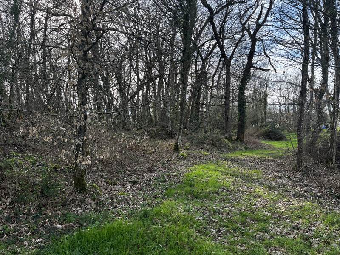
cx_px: 170
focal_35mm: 26
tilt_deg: +0.3
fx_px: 255
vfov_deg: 53.1
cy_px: 128
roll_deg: +3.2
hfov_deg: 67.3
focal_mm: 5.1
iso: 50
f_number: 1.6
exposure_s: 1/589
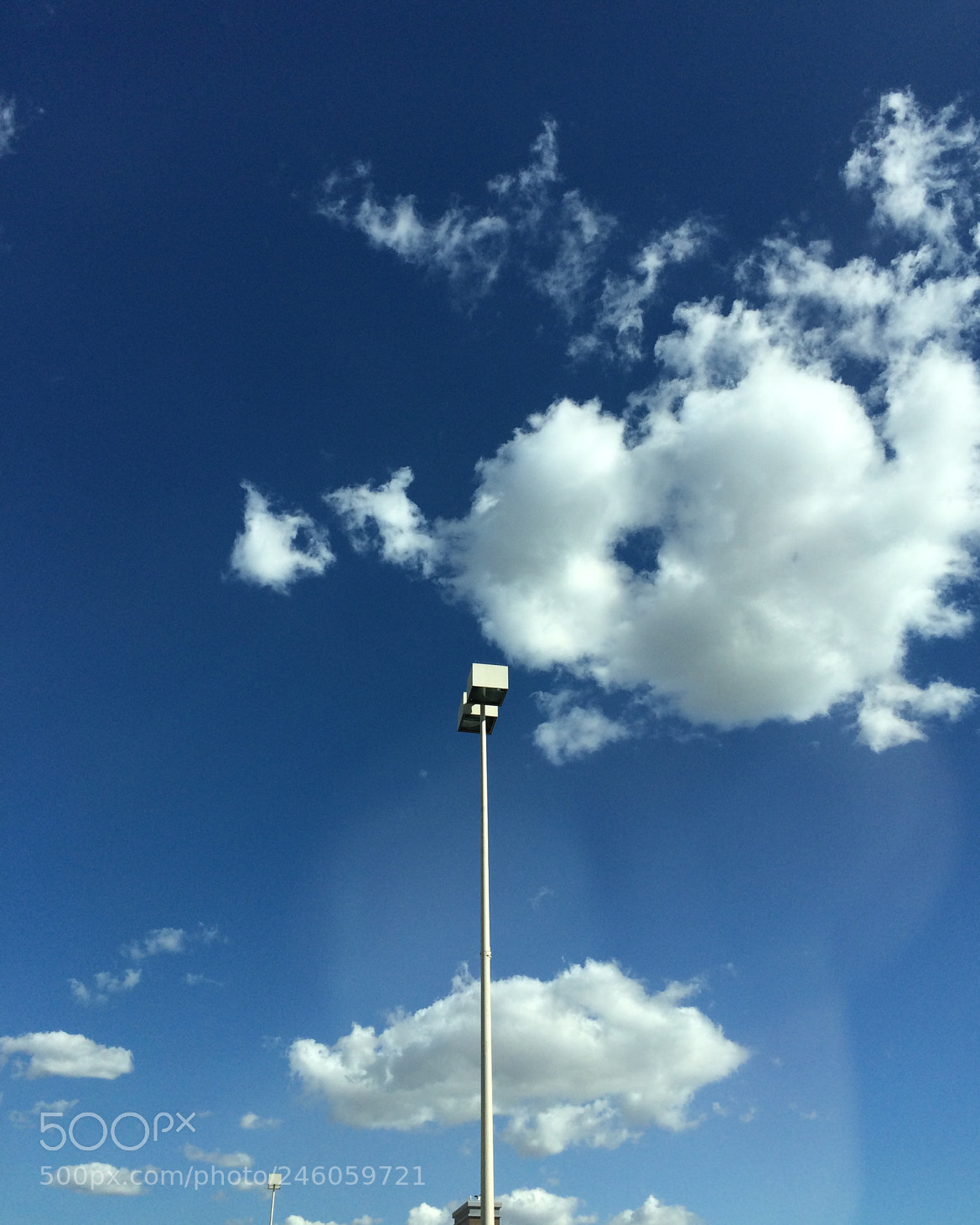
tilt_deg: +37.3
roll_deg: +1.0
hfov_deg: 47.1
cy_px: 571
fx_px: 1124
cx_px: 490
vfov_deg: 57.1
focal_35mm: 31
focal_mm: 4.15
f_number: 2.2
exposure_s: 1/2564
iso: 32
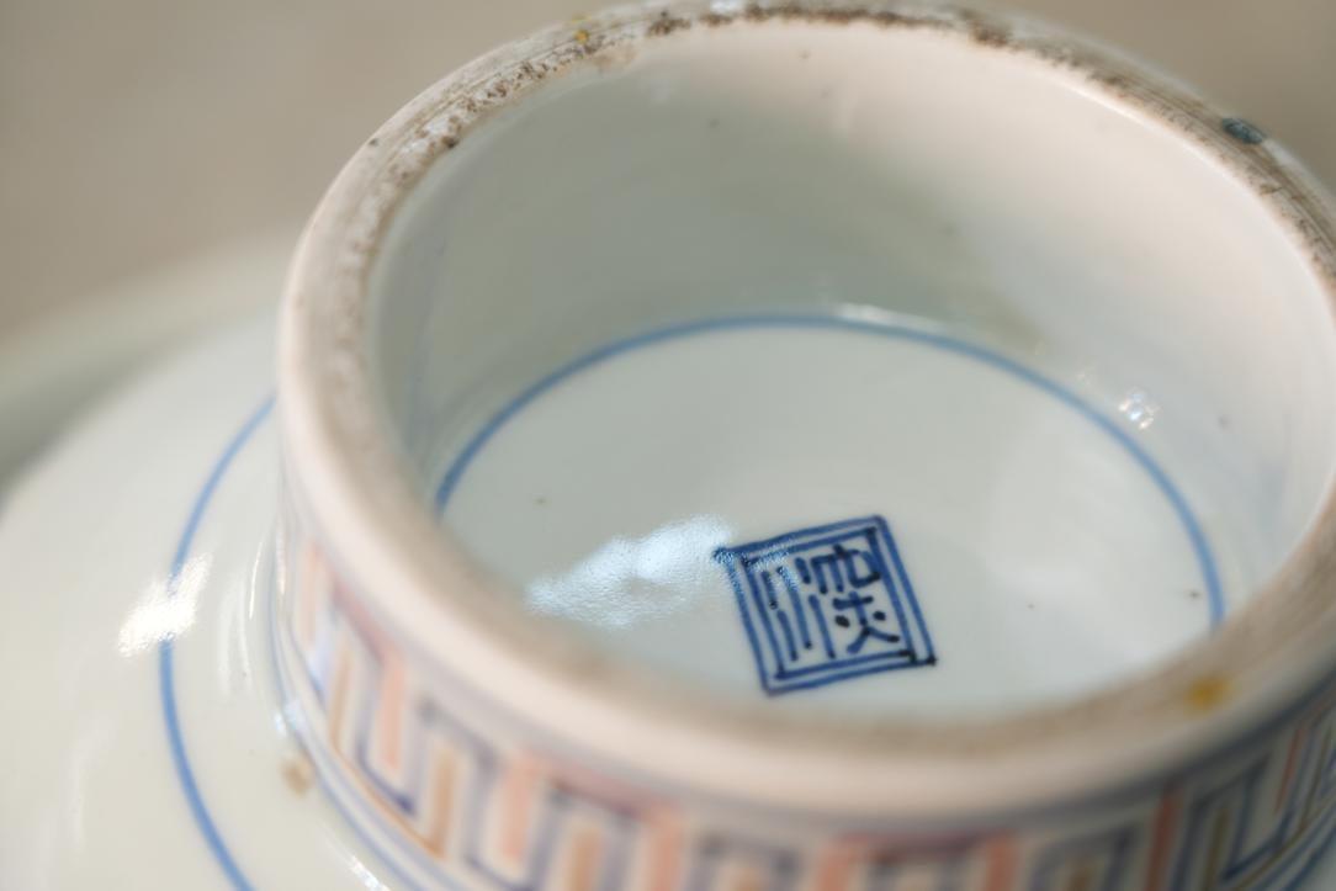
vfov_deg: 13.0
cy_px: 446
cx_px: 668
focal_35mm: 105
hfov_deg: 19.5
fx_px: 3897
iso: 1000
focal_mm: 105
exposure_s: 1/125
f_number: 4
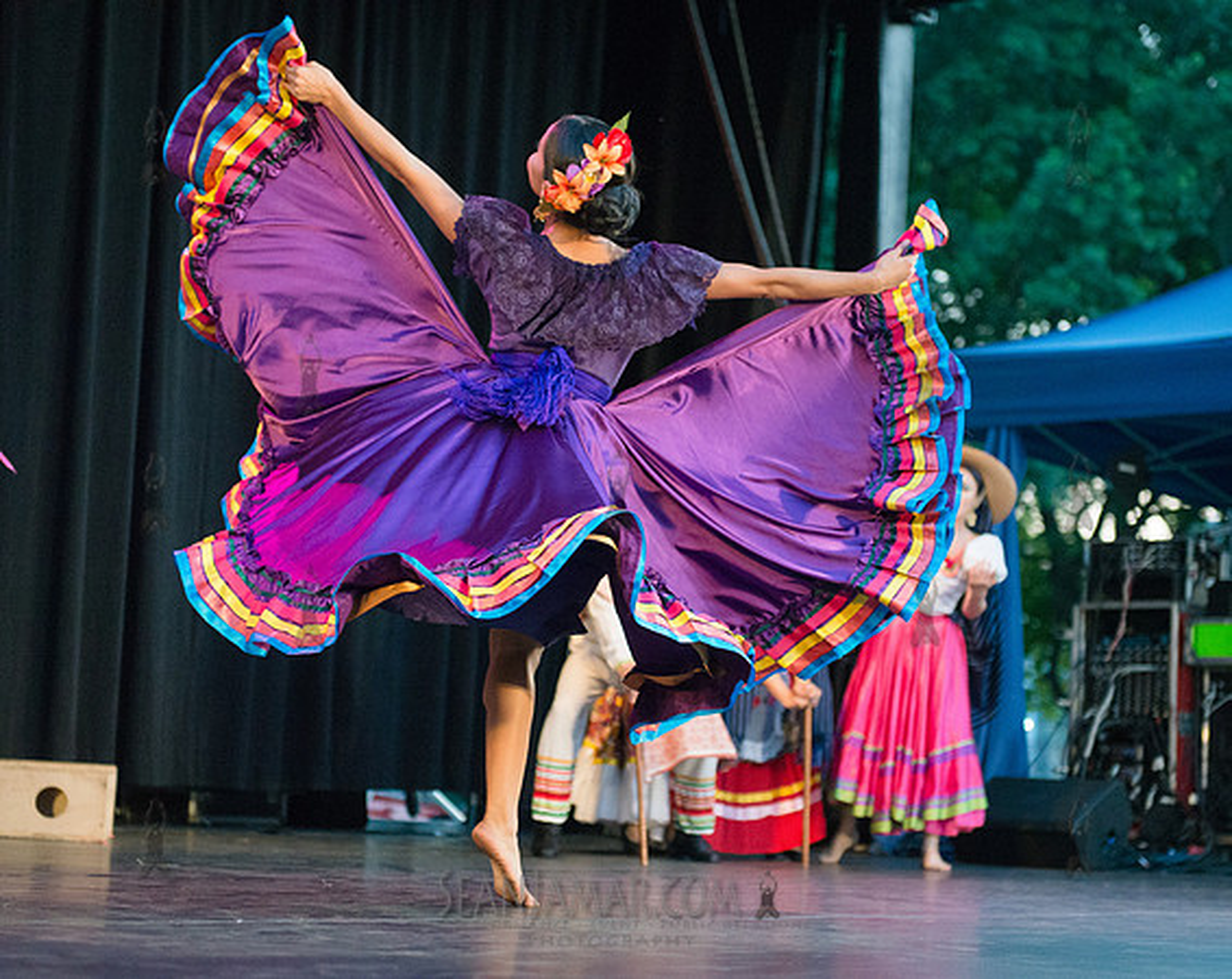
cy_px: 501
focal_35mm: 80
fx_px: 2921
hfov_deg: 23.8
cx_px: 672
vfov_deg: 19.0
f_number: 2.8
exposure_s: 1/1250
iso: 4000
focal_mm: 70
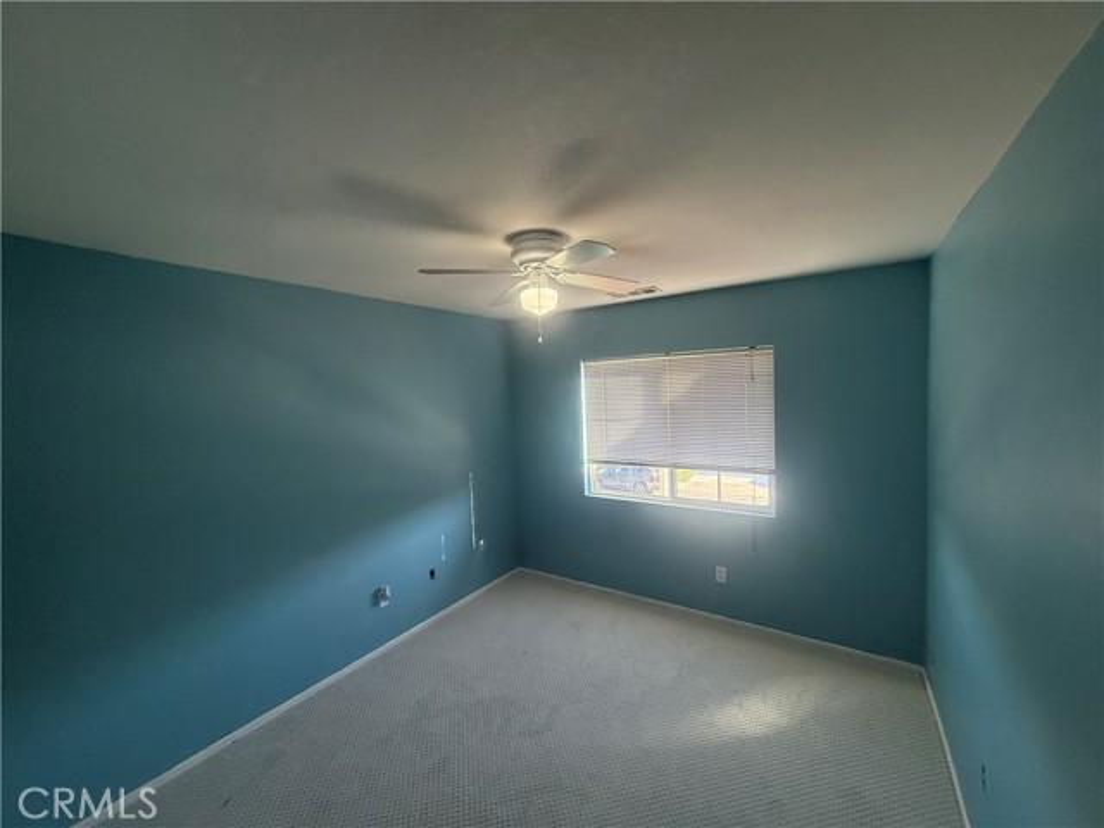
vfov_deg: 85.7
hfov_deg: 102.1
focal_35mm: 14
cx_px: 552
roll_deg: +2.5
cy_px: 414
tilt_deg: -3.2
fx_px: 446
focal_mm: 2.22
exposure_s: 1/120
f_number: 2.2
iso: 160
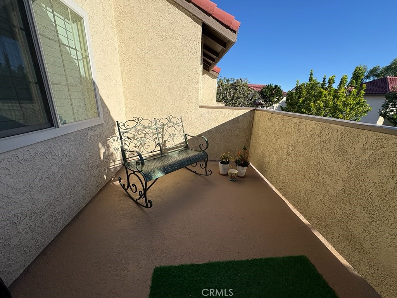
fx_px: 161
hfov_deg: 102.1
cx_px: 198
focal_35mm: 14
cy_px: 149
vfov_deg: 85.7
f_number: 2.2
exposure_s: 1/1927
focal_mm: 2.22
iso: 50
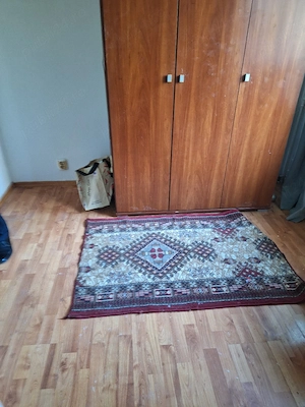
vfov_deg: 73.9
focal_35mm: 23
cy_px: 204
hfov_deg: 58.9
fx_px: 270
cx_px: 152
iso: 400
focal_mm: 5.54
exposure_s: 1/25
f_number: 1.8
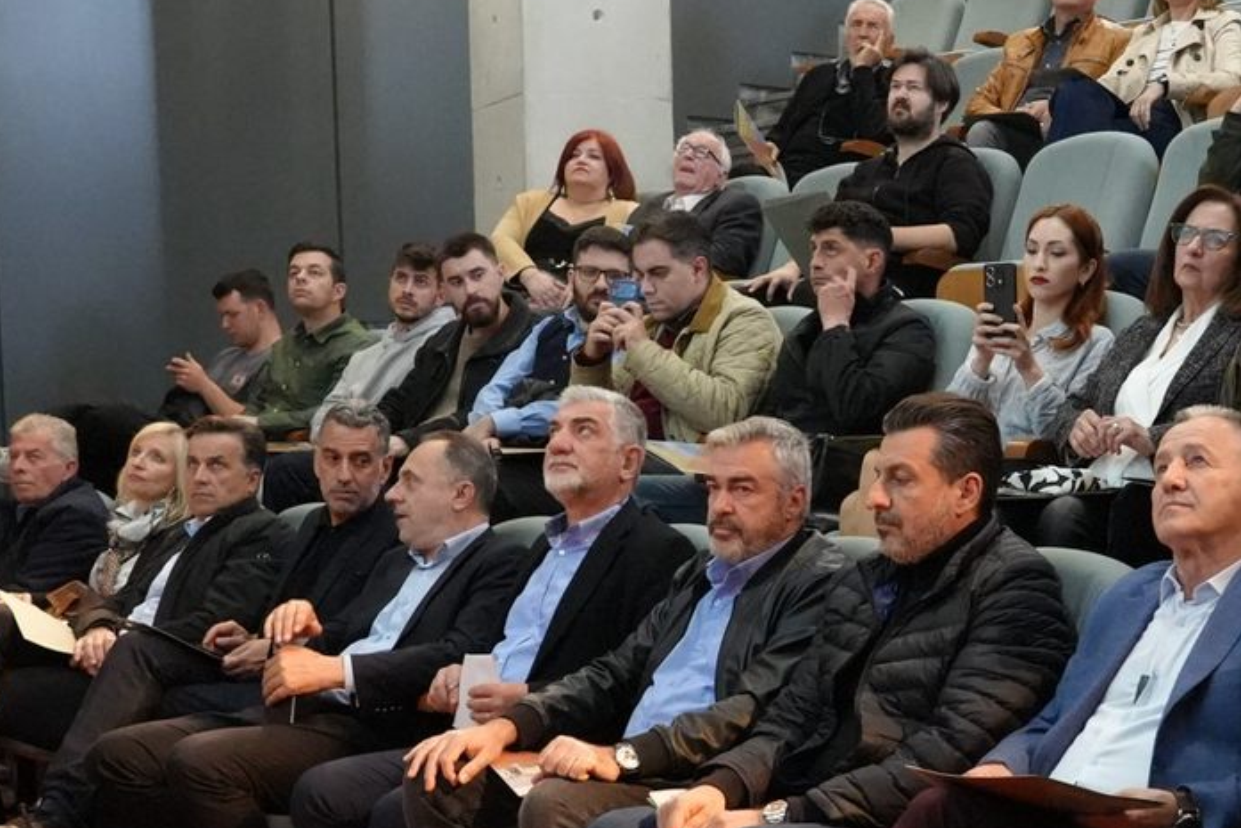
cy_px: 598
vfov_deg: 21.8
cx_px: 887
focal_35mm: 62
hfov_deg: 31.9
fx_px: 2138
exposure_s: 1/160
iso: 12800
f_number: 4
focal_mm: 24
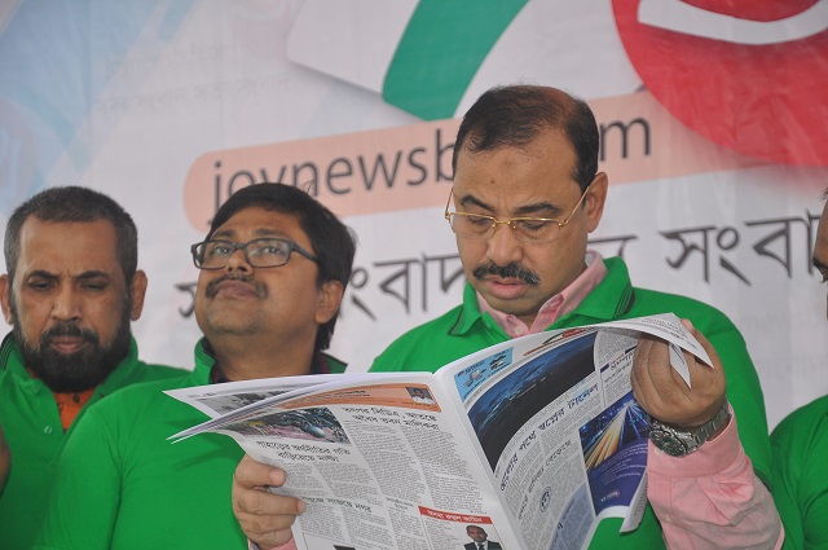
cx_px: 414
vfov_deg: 13.8
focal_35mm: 99
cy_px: 275
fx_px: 2274
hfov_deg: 20.6
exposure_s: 1/200
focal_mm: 66
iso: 640
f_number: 5.3
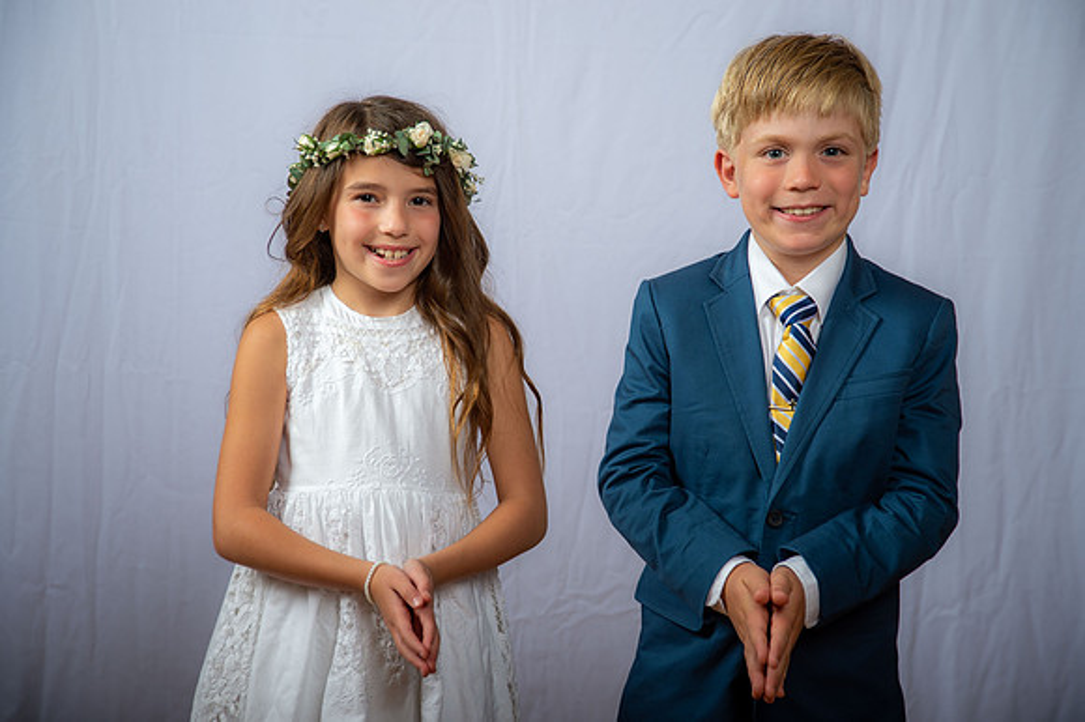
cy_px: 361
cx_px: 542
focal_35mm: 72
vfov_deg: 18.9
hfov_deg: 28.1
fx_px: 2169
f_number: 5.6
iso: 250
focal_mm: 72
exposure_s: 1/200
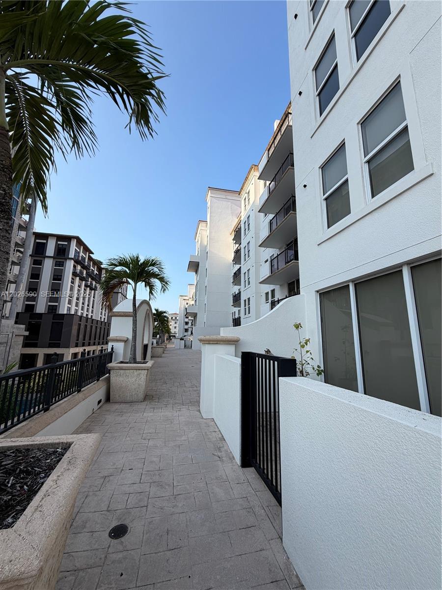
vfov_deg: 102.1
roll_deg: -0.6
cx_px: 221
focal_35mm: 14
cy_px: 295
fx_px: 238
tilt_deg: +9.8
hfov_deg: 85.7
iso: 32
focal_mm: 2.22
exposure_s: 1/770
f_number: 2.2
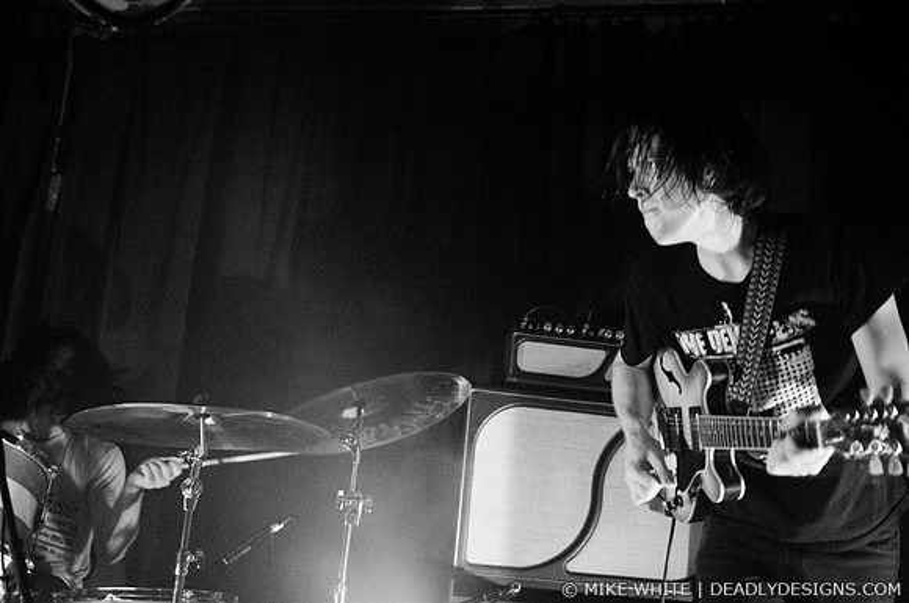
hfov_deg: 43.7
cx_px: 454
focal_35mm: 45
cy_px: 302
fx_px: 1135
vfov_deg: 29.8
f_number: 1.4
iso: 1000
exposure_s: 1/200
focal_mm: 30
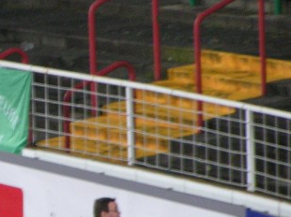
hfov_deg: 3.1
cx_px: -74
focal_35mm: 638
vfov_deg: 2.3
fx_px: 5359
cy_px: 147
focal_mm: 37.8
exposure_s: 1/15
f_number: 3.5
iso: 200
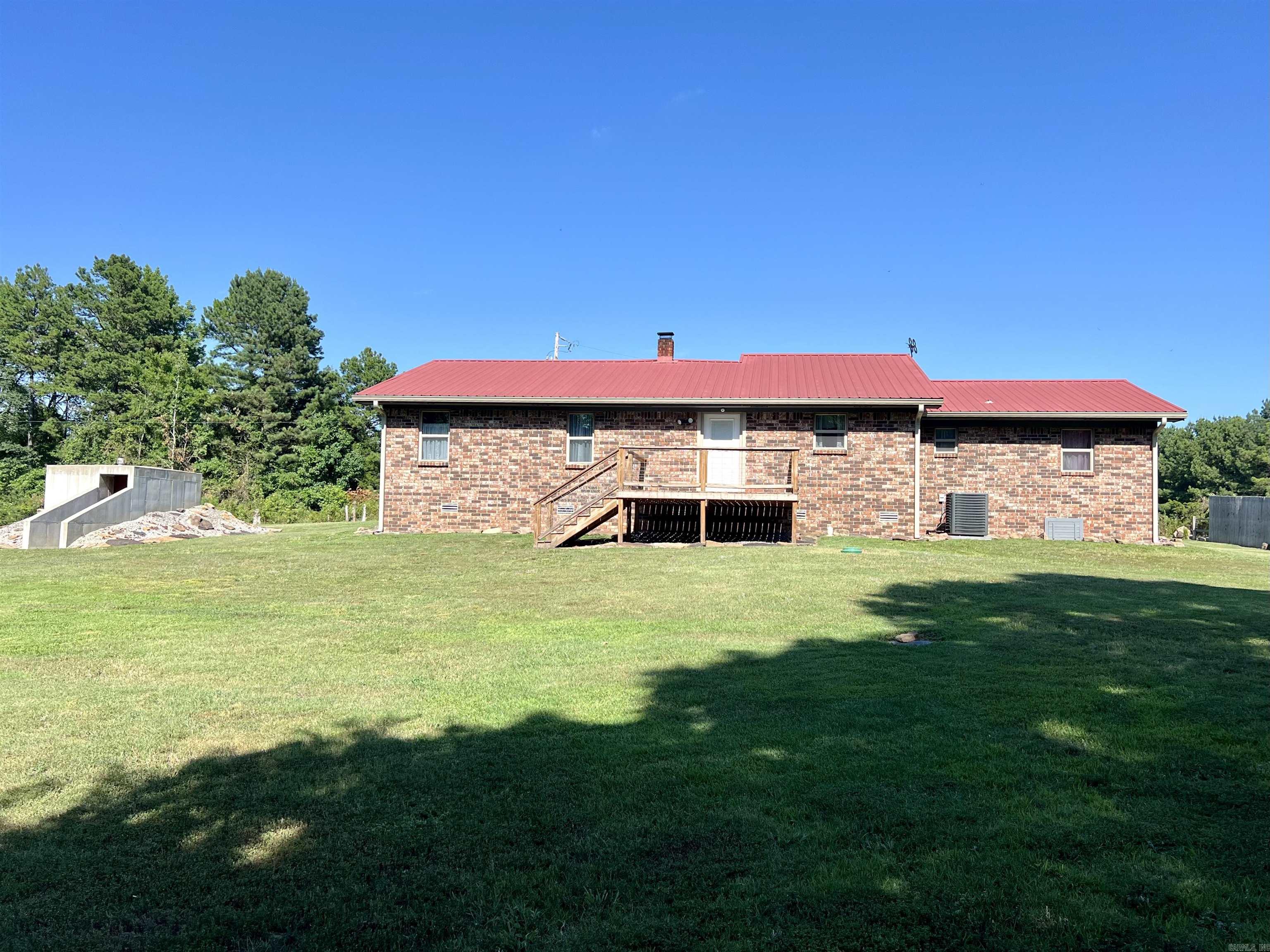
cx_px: 635
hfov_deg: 67.3
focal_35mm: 26
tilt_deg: +3.2
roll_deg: -2.8
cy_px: 476
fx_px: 954
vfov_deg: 53.1
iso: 50
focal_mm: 5.7
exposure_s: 1/3257
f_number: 1.5
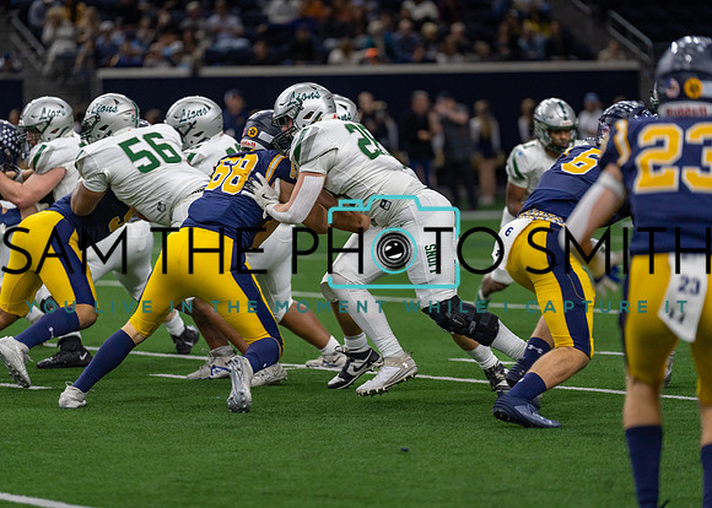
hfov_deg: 9.6
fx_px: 4237
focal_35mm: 210
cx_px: 356
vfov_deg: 6.9
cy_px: 254
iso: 2000
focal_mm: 200
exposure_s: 1/1000
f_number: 2.8
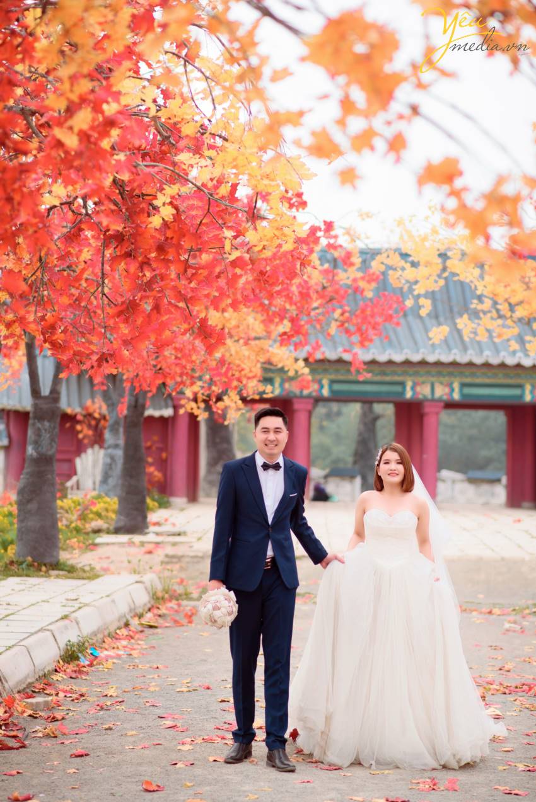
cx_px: 268
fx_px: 1896
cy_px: 401
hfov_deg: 16.1
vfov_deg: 23.9
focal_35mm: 85
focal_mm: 85
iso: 125
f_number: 2.5
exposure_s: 1/1000
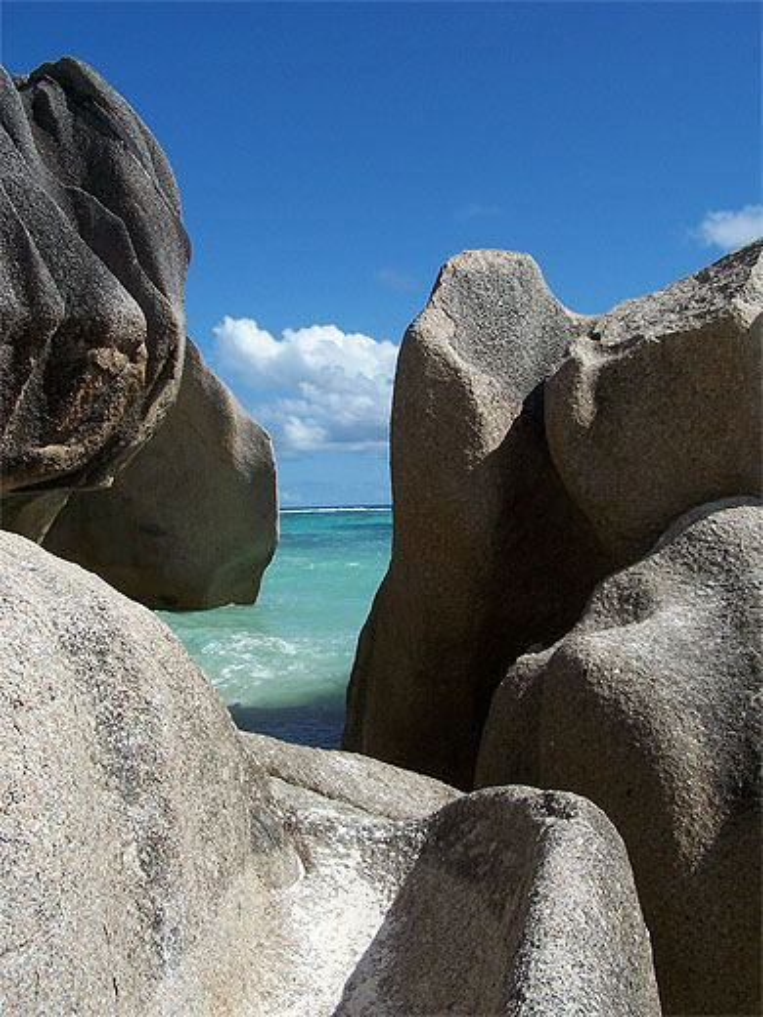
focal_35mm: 38
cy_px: 508
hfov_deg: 37.7
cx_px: 382
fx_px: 1117
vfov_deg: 49.0
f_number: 5.6
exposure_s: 1/750
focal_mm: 6.3
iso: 80
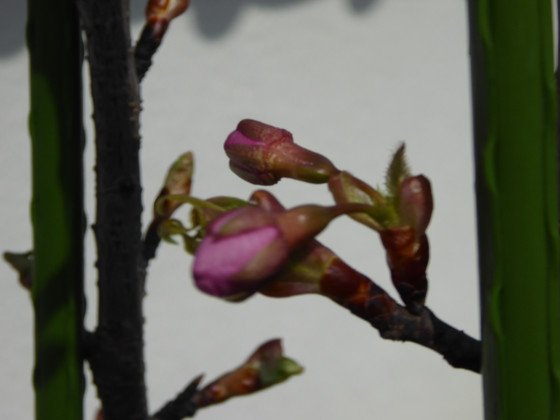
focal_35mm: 84
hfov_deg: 23.3
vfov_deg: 17.6
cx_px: 280
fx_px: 1359
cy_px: 210
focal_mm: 15
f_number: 4.8
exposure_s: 1/1600
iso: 100
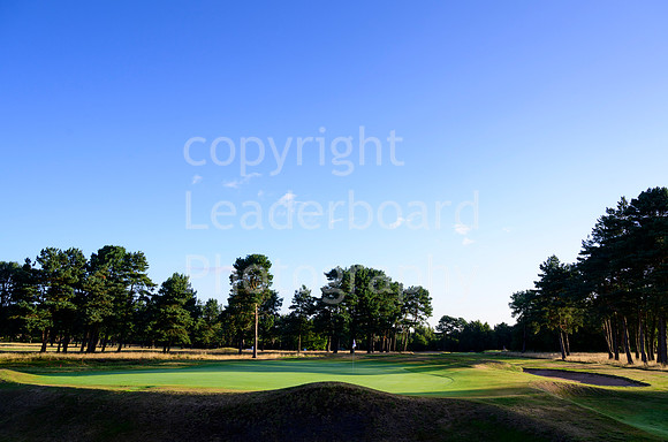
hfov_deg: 72.1
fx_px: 458
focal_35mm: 25
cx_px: 344
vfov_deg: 51.5
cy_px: 229
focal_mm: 24
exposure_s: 1/160
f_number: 7.1
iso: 160
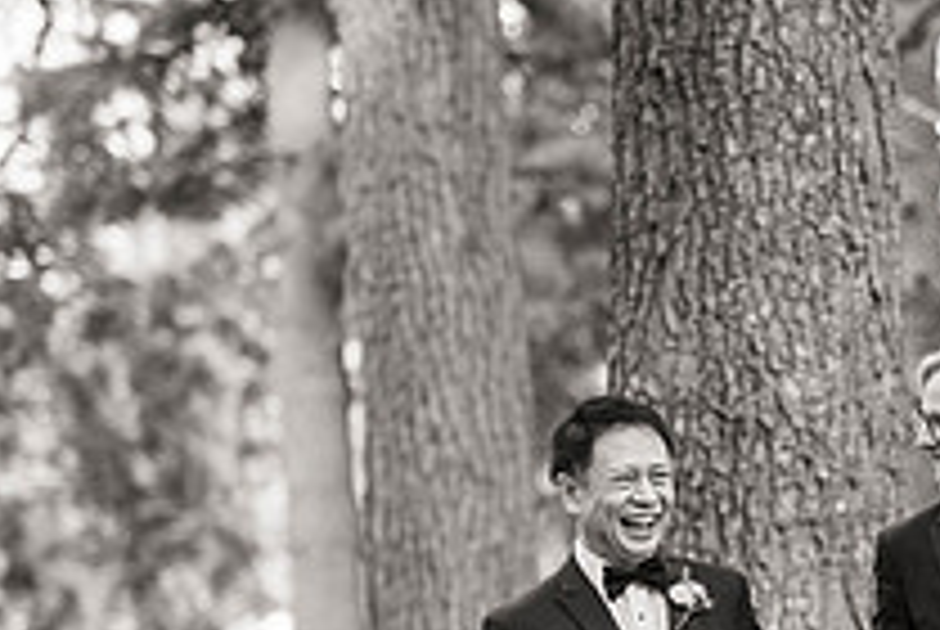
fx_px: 7975
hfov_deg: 6.7
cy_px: 502
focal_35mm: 305
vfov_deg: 4.5
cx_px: 1079
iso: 400
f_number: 2.8
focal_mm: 110
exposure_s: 1/800
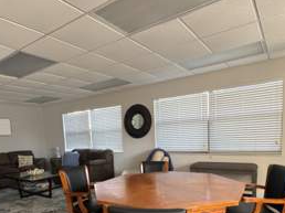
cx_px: 133
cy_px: 159
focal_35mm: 26
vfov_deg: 50.8
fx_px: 214
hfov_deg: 67.3
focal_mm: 2.22
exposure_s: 1/99
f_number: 2.2
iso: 200
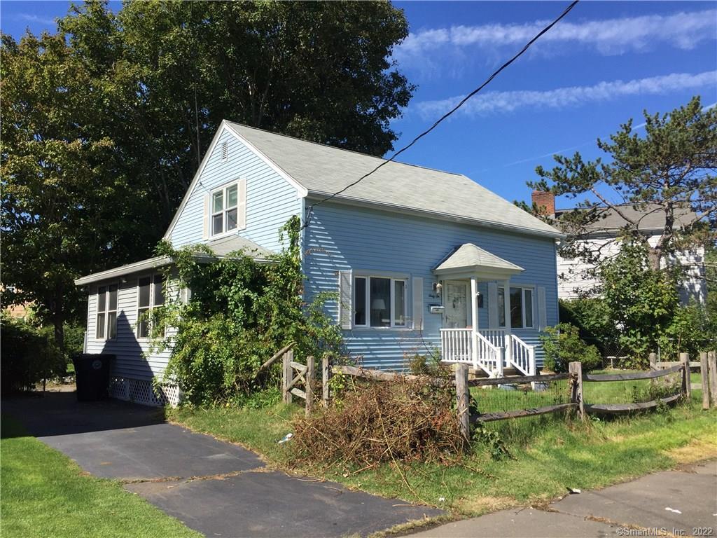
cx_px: 358
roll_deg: -0.5
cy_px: 269
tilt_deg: +5.7
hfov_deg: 61.7
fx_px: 601
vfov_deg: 48.2
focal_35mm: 29
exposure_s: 1/2083
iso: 32
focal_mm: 4.15
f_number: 2.2
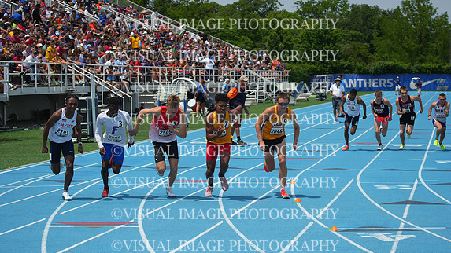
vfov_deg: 11.4
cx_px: 225
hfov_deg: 20.2
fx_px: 1267
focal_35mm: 106
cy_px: 135
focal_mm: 100
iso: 400
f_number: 5.6
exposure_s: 1/3200
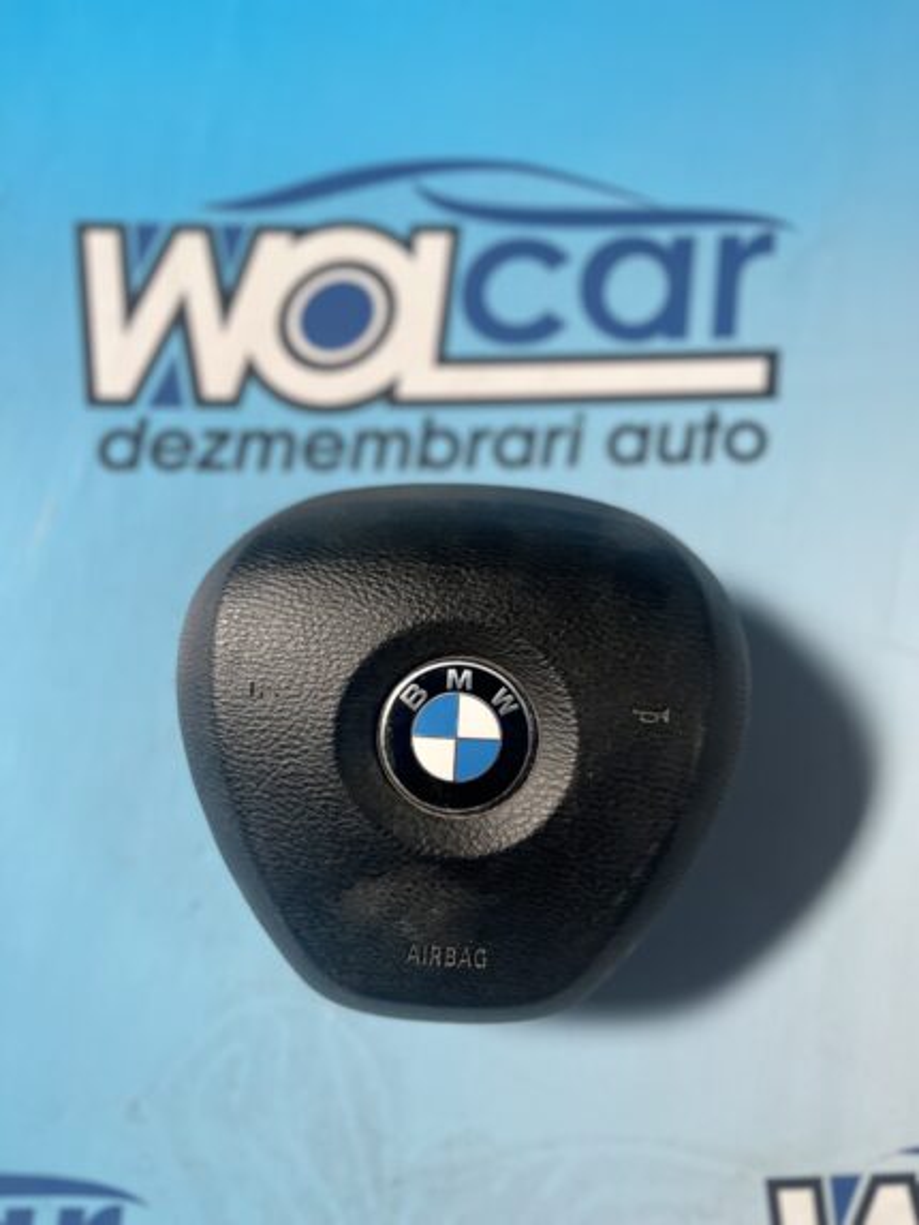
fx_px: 920
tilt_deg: -81.5
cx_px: 460
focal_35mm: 26
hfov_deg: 53.1
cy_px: 612
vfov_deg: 67.3
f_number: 1.6
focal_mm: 5.1
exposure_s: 1/202
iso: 40
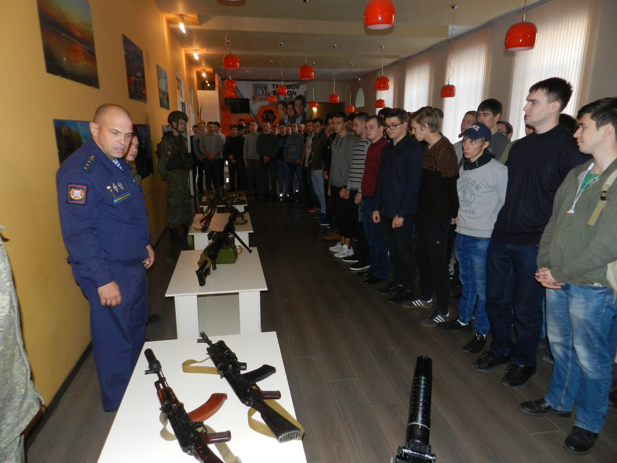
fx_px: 410
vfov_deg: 58.9
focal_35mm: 23
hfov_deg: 73.9
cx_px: 308
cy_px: 232
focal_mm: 4
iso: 200
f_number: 3.4
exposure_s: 1/30
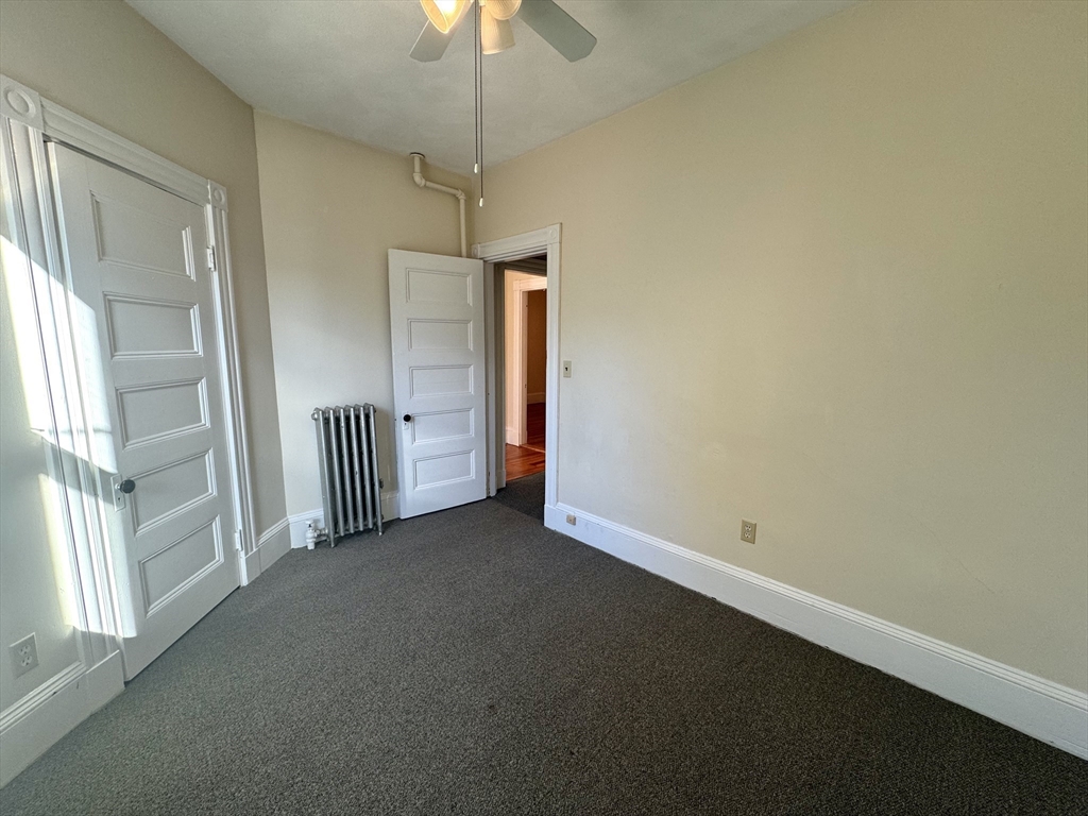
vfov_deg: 85.7
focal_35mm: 14
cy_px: 408
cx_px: 544
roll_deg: -0.9
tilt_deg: -9.3
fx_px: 440
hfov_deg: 102.1
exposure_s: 1/120
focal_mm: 2.22
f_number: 2.2
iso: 125
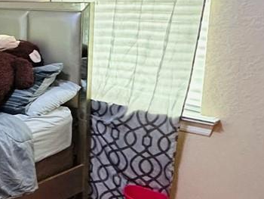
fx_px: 488
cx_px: -87
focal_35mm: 64
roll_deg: +0.5
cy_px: 84
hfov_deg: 25.6
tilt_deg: -11.6
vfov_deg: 22.9
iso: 640
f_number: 2.2
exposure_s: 1/60
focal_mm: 2.22
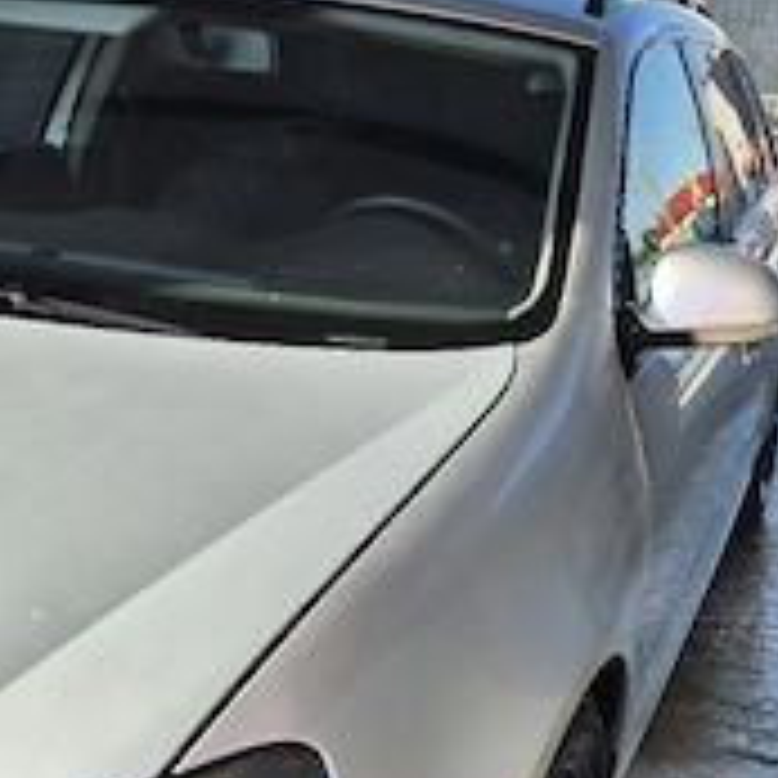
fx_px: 1195
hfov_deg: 34.4
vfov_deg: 35.2
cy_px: 589
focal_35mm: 47
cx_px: 670
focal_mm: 5.4
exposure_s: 1/769
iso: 25
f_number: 1.8
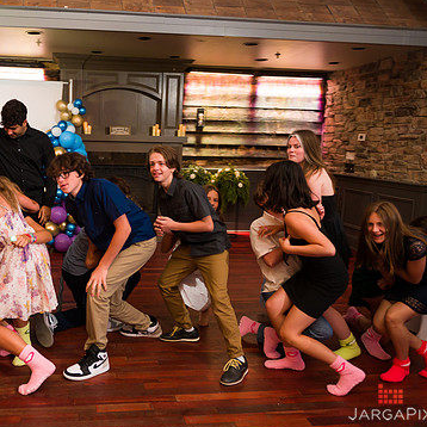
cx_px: 117
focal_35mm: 33
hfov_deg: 48.2
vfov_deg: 49.7
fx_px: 461
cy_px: 216
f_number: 3.2
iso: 1250
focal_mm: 24
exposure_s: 1/125
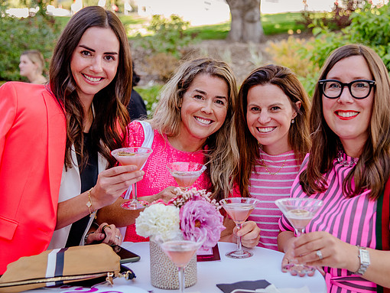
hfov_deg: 31.7
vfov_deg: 24.0
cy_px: 146
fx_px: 688
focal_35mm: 61
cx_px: 210
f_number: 4
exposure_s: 1/400
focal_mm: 52
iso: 1600
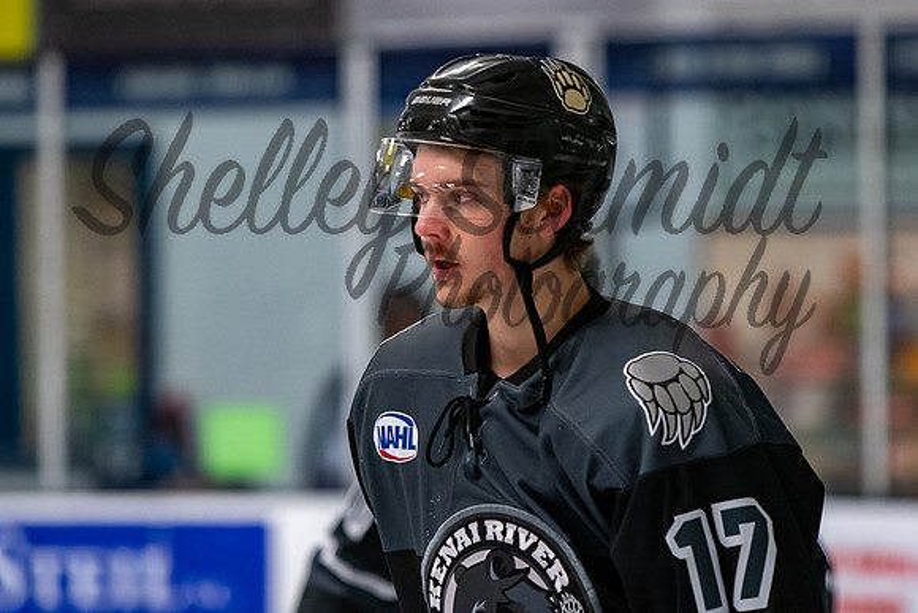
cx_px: 483
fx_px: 8418
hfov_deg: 6.2
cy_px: 228
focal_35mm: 330
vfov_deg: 4.2
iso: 2000
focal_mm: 175
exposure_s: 1/800
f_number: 2.8
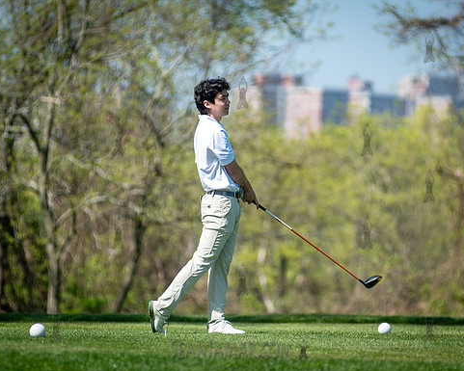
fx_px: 4121
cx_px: 280
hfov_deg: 6.4
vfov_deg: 5.2
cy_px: 172
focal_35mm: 300
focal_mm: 200
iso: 100
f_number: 3.5
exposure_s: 1/1250
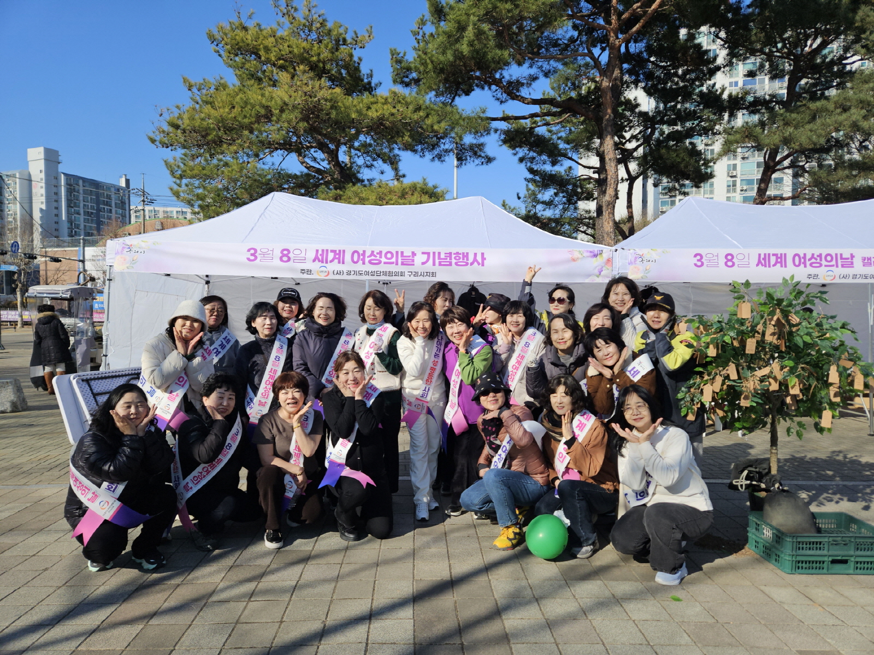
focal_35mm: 23
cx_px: 437
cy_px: 328
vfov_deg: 58.9
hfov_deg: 73.9
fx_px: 581
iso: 25
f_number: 1.8
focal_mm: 5.4
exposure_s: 1/1804
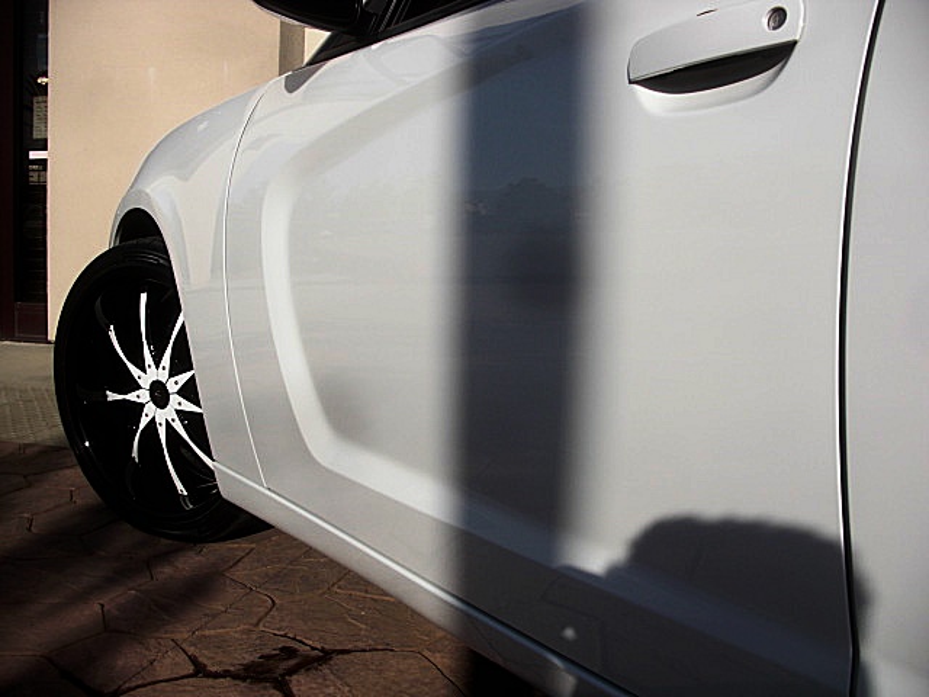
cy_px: 348
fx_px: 966
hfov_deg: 51.4
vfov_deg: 39.7
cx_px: 464
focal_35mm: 36
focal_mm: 6.3
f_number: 7.9
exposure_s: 1/200
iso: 50
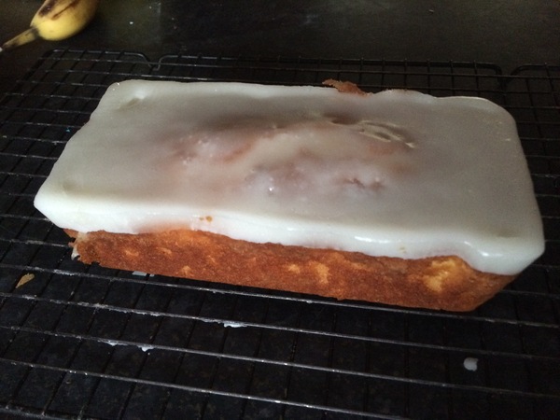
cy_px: 210
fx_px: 469
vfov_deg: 48.2
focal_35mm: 29
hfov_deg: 61.7
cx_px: 280
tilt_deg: -47.8
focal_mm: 4.15
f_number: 2.2
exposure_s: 1/17
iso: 320
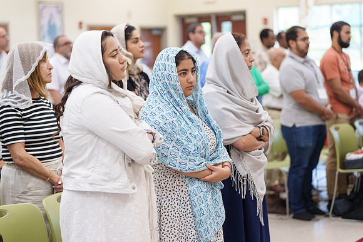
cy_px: 121
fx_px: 797
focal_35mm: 79
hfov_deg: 25.7
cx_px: 182
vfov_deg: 17.3
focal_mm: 79
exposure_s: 1/160
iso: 1600
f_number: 2.8
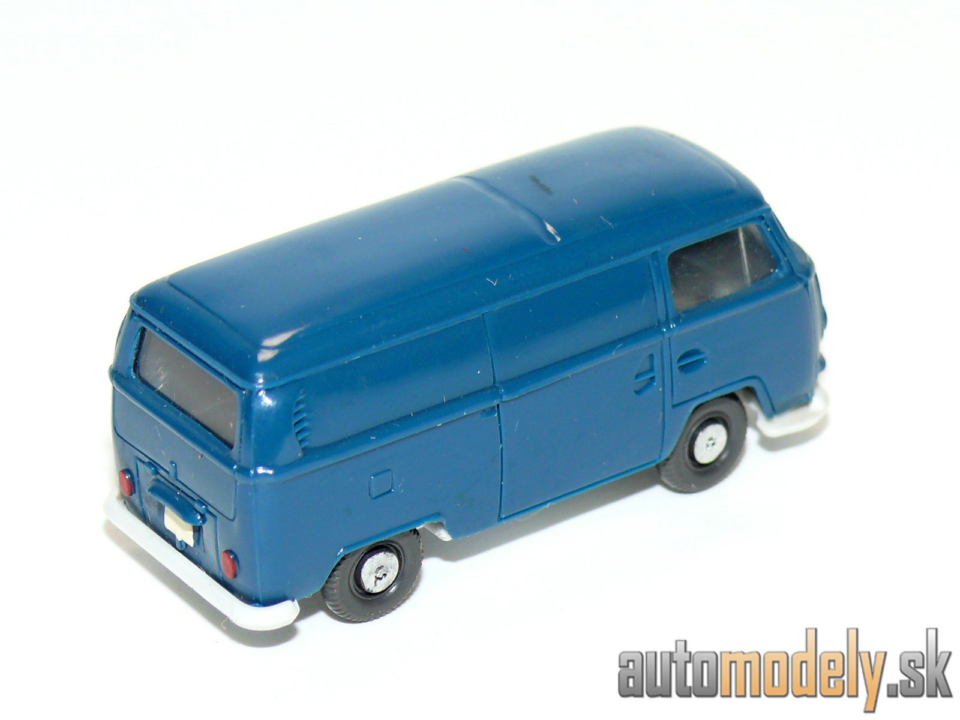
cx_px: 480
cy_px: 360
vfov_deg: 9.8
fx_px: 4188
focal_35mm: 151
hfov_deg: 13.1
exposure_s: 1/30
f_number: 4
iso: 100
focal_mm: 18
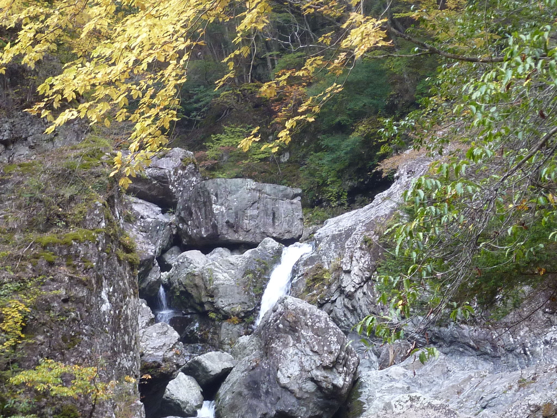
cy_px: 209
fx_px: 1818
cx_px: 278
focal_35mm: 113
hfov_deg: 17.4
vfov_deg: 13.1
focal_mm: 10.3
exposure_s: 1/40
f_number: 4
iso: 125
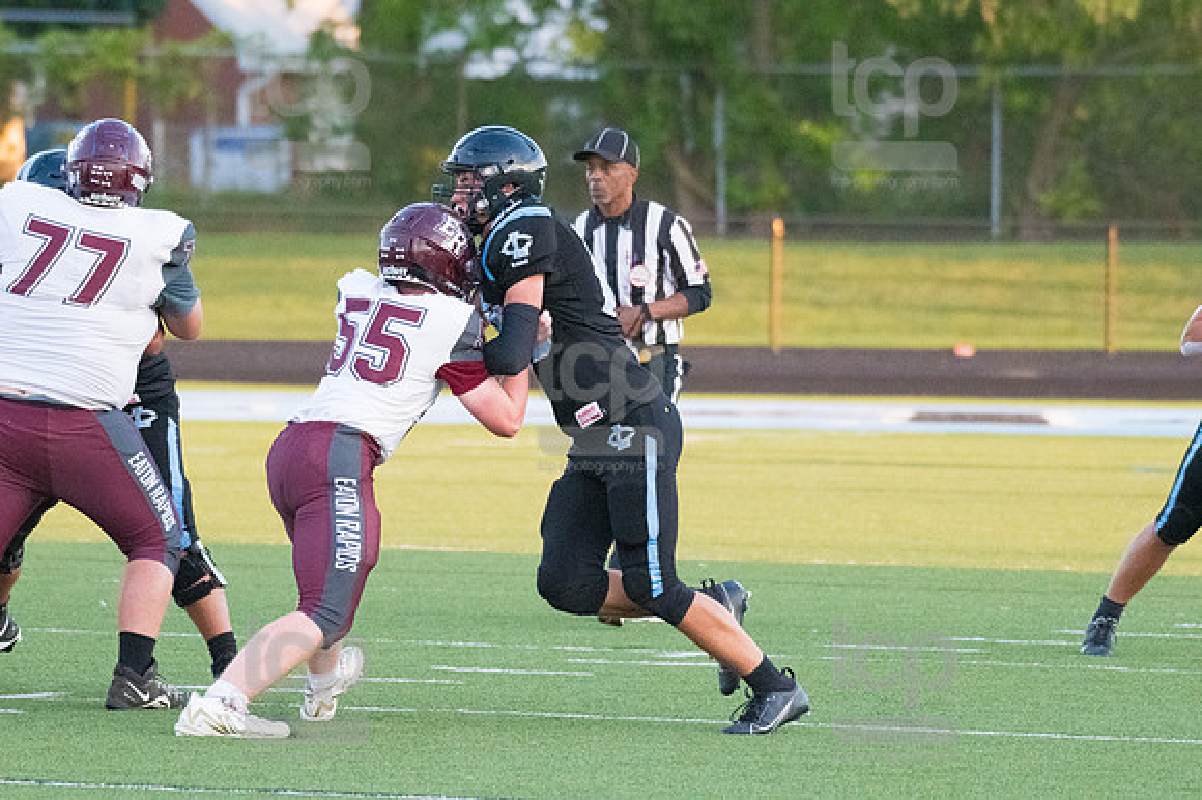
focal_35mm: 390
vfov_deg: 3.5
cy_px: 400
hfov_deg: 5.3
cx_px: 601
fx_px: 13014
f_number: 5.6
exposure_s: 1/2000
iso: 5000
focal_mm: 260
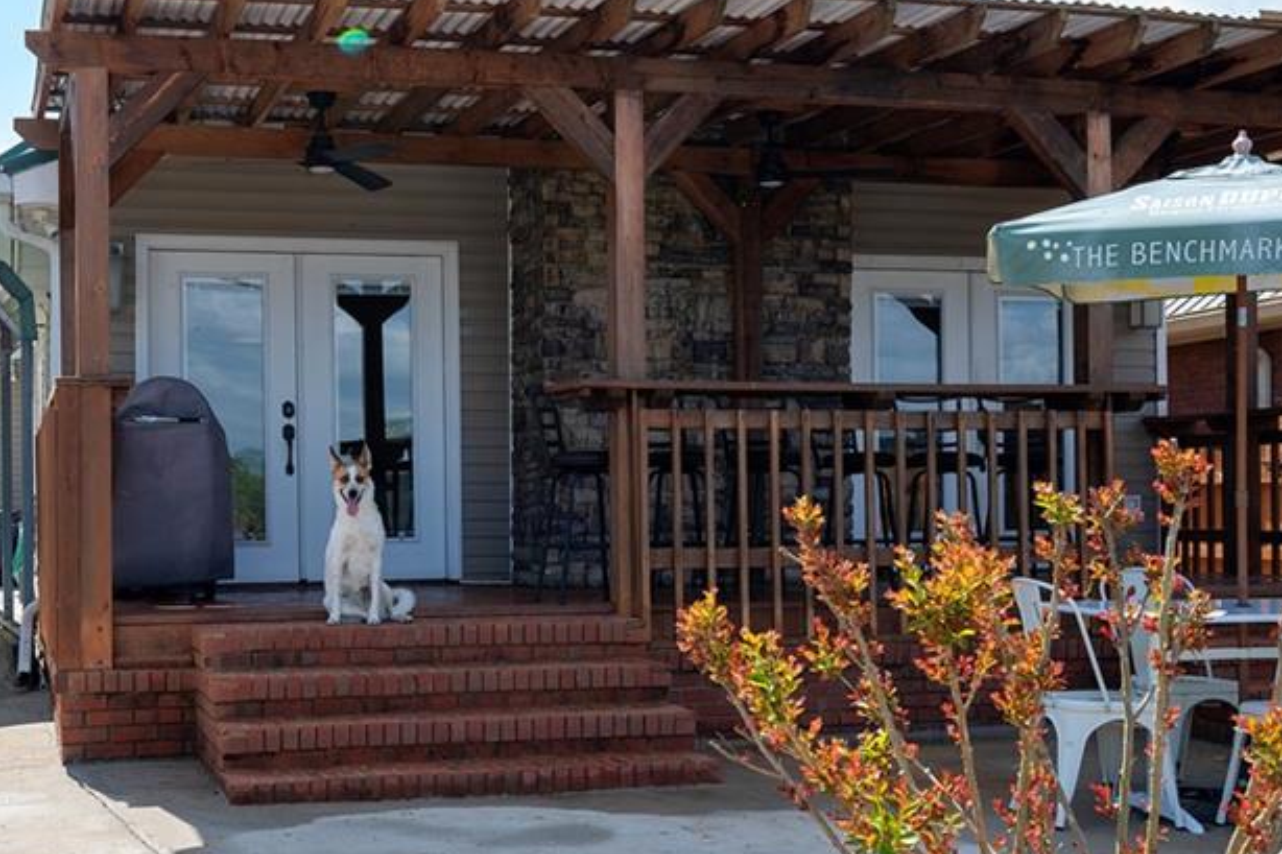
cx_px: 493
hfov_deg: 39.4
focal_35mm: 50
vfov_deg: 26.9
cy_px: 517
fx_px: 1780
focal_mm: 30
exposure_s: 1/100
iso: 125
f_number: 11
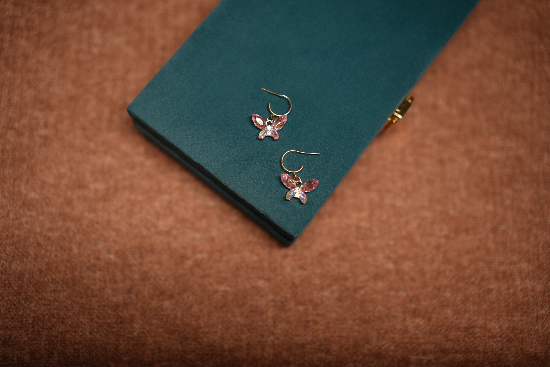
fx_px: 535
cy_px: 184
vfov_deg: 37.9
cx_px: 275
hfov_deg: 54.4
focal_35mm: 35
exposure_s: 1/250
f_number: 1.6
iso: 100
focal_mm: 35
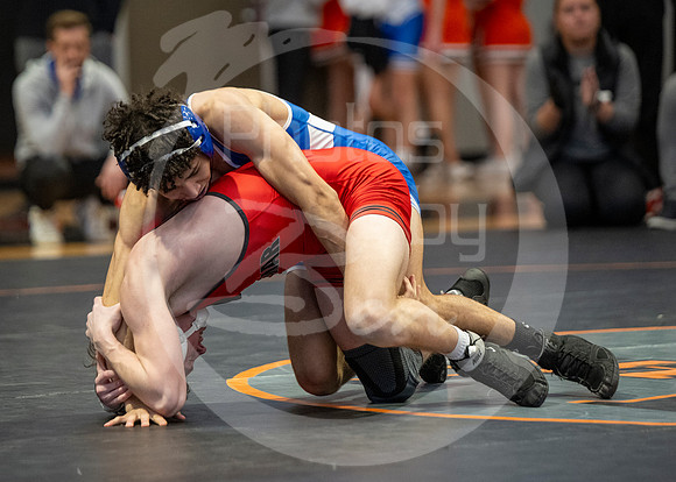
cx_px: 267
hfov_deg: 8.6
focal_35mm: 235
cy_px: 254
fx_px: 4518
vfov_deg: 6.1
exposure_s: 1/1000
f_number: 2.8
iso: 3200
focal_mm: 155
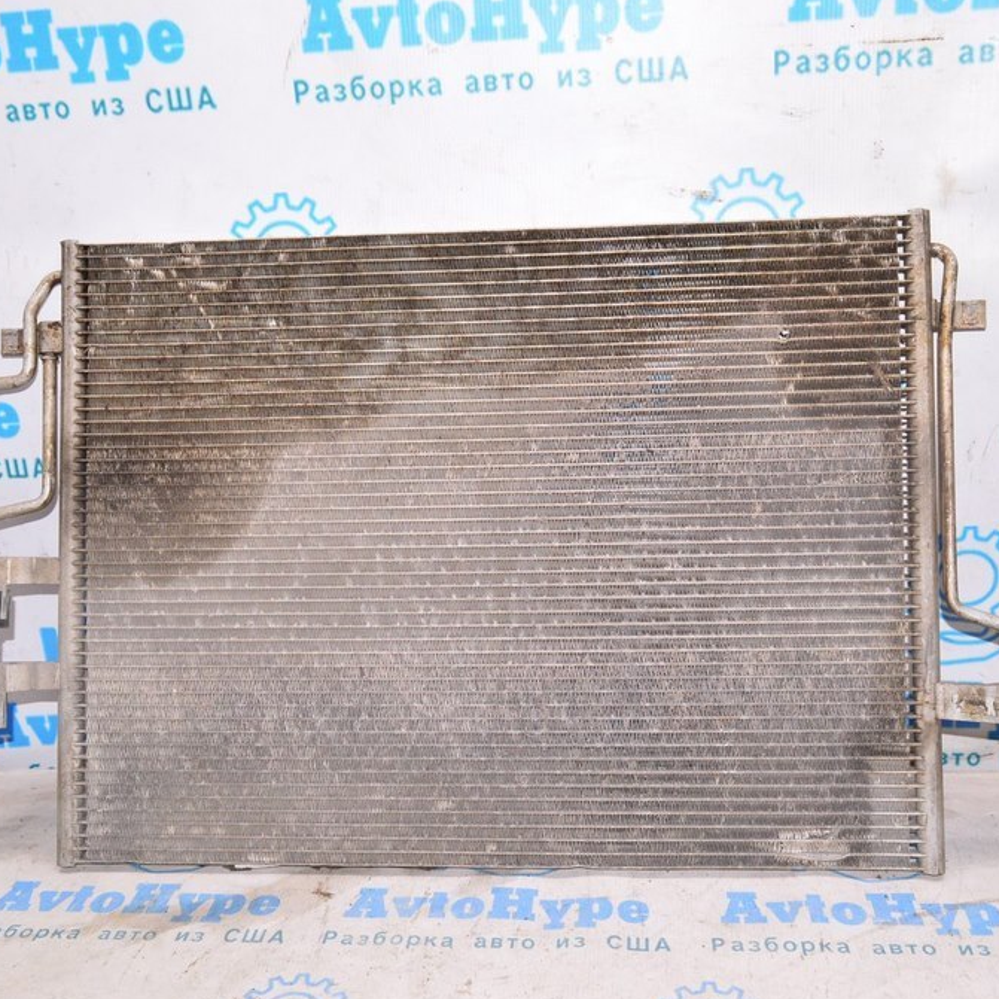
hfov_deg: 47.2
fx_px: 1143
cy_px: 502
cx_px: 529
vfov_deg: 47.2
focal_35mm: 35
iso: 1600
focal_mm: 18
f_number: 8
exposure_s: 1/100
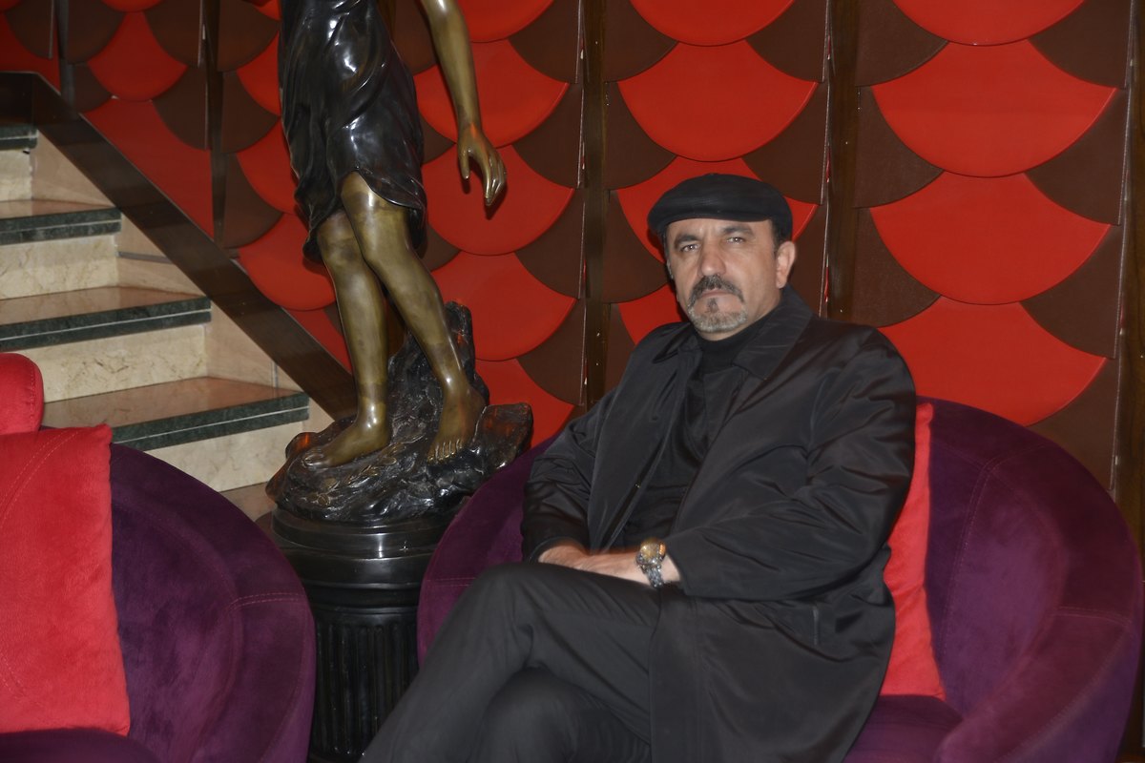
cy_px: 382
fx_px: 1972
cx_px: 572
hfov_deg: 32.4
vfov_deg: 21.9
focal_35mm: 62
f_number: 5.6
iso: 400
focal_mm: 62
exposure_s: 1/25
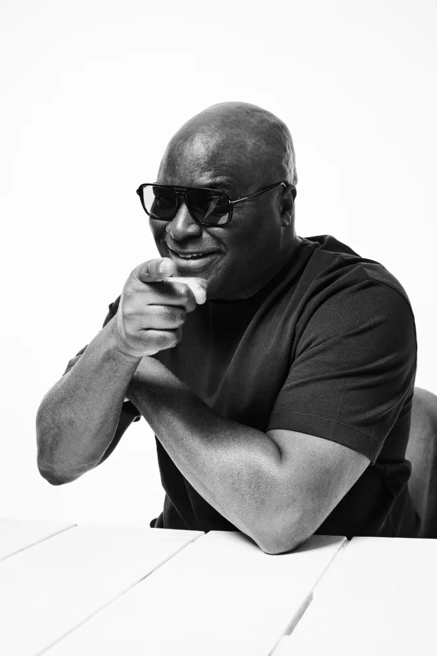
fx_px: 826
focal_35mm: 45
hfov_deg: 29.6
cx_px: 218
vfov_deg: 43.3
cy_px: 328
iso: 100
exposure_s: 1/125
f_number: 7.1
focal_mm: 45.4
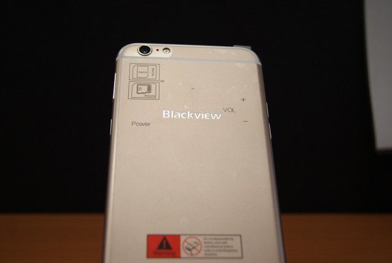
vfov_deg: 32.0
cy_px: 132
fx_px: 458
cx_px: 196
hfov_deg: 46.3
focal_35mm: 42
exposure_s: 1/50
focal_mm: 28
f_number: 4.5
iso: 250
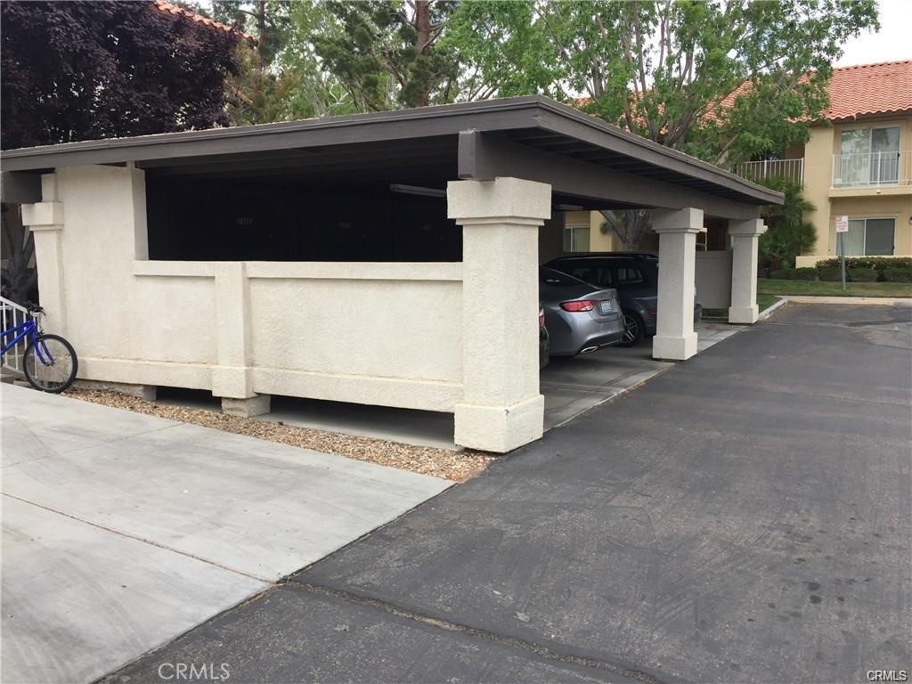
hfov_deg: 61.7
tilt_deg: -6.0
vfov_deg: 48.2
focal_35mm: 29
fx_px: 764
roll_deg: +0.0
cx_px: 456
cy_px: 342
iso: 32
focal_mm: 4.15
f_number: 2.2
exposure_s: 1/989
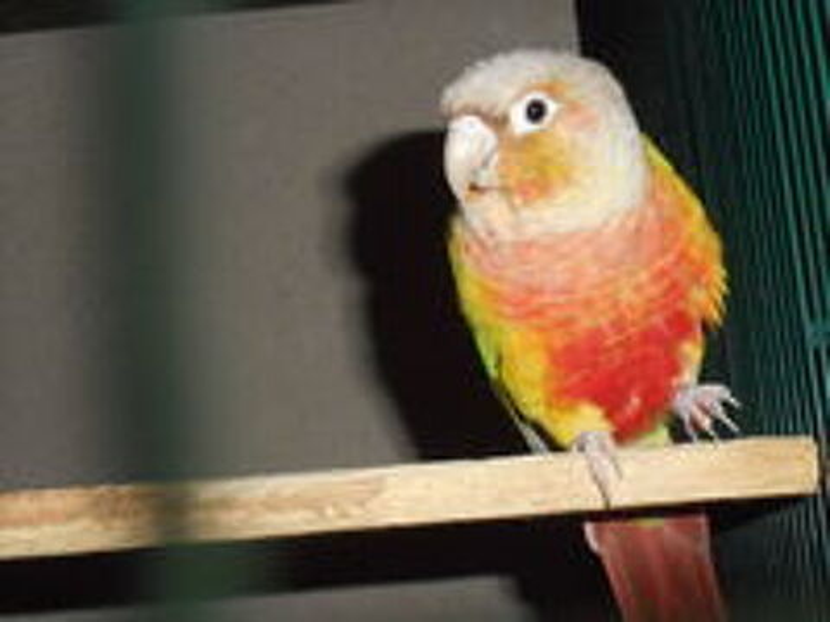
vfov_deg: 24.8
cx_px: 415
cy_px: 311
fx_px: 1415
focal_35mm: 59
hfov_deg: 32.7
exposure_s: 1/60
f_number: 14.4
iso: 640
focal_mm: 10.5
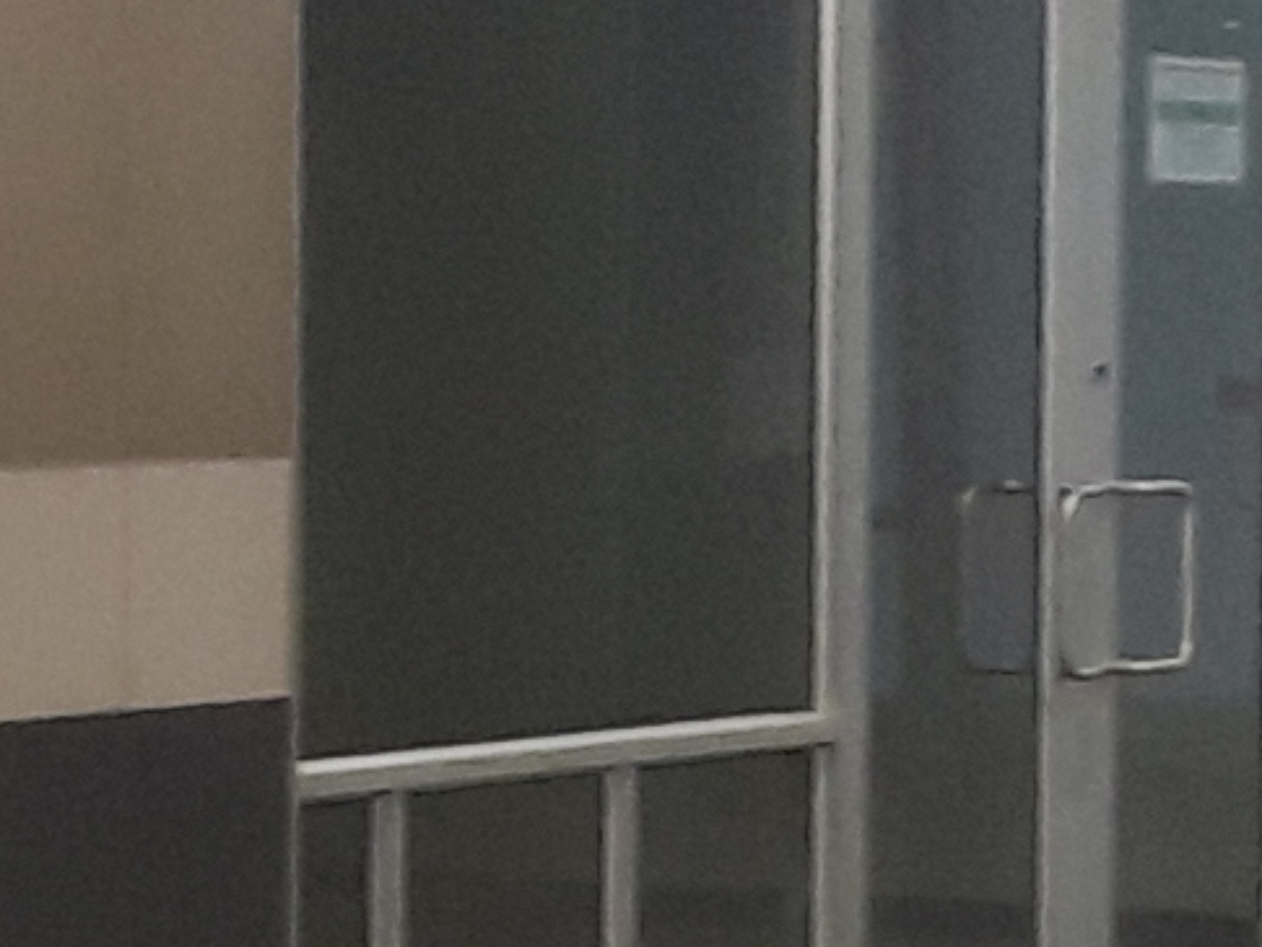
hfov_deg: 11.9
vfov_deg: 9.3
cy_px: 529
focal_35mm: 159
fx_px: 5800
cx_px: 1867
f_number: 1.9
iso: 160
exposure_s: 1/50
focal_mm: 2.2
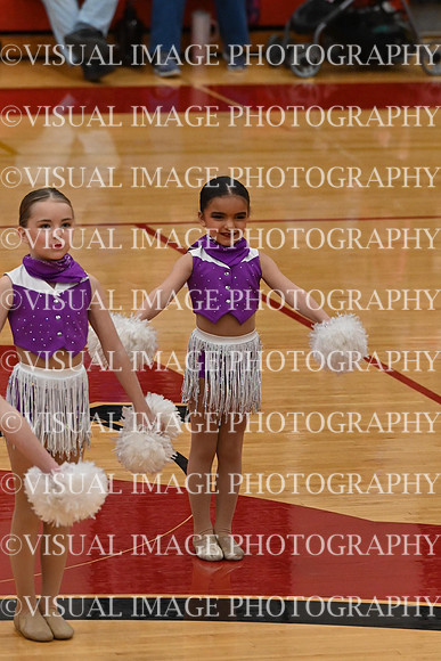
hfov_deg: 4.6
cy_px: 330
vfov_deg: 6.9
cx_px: 220
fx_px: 5509
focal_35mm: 300
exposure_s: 1/400
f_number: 4
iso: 5000
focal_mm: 200
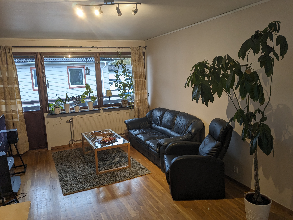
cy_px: 110
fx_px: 229
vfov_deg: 51.4
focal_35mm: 27
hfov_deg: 65.3
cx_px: 146
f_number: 1.73
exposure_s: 1/50
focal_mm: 4.38
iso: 52
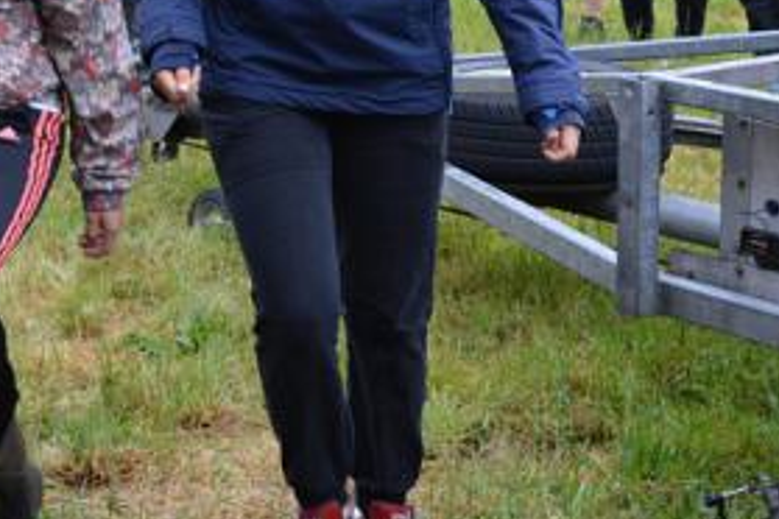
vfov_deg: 12.5
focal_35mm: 107
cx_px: 42
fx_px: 2325
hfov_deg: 18.6
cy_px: -103
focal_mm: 25
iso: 360
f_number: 5.6
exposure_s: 1/125
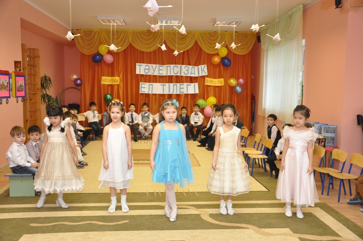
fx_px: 362
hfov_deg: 53.2
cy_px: 120
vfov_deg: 36.8
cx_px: 182
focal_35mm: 36
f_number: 4
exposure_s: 1/60
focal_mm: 24
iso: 1000
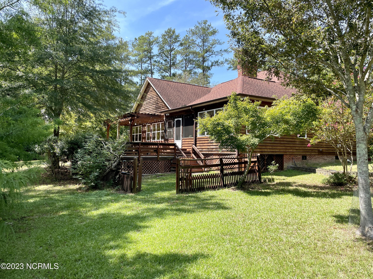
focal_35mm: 26
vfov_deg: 53.1
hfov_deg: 67.3
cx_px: 186
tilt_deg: +4.3
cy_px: 140
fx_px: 280
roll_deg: -0.6
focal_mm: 4.2
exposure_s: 1/1006
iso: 32
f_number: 1.6
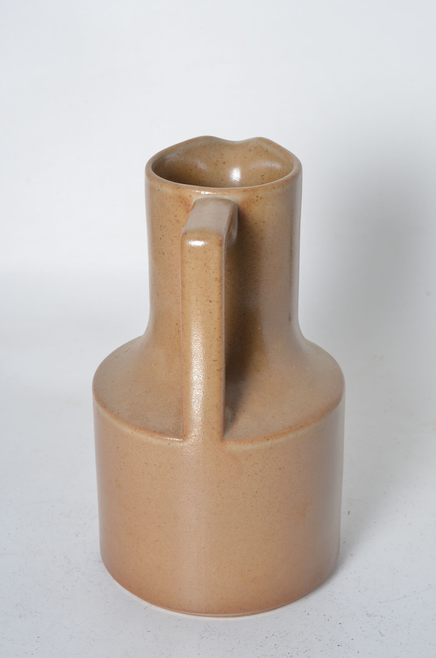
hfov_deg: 18.1
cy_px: 329
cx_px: 218
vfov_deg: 27.0
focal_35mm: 75
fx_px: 1369
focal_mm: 50
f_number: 11
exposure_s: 1/125
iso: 100
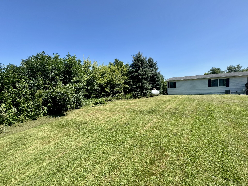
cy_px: 93
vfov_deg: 85.7
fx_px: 100
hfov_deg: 102.1
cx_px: 124
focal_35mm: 14
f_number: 2.2
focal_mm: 2.22
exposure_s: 1/1217
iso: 50
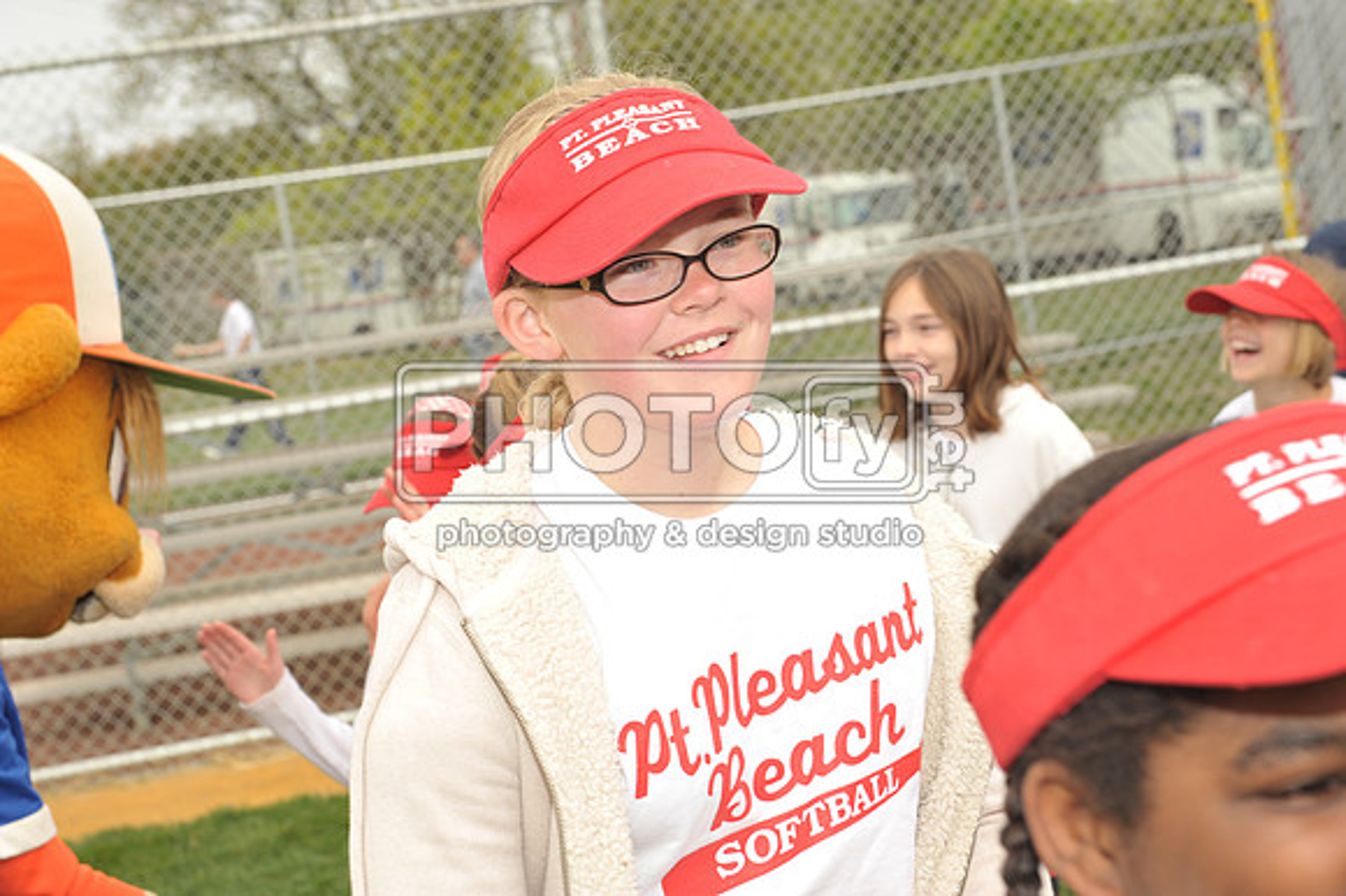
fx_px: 2616
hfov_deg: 28.9
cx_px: 673
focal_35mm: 70
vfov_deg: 19.4
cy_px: 448
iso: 400
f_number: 8
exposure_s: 1/250
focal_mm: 70
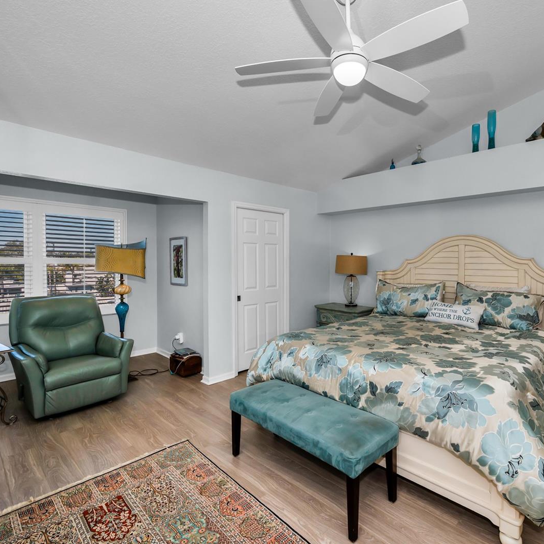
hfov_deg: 79.4
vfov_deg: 80.7
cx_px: 335
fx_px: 320
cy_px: 271
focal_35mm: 18
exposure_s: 1/200
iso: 250
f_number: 8
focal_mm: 14
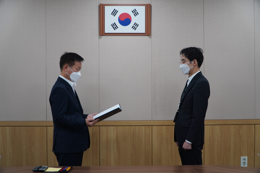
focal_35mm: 56
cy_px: 86
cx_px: 130
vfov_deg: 24.4
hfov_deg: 35.9
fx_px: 401
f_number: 4
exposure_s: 1/60
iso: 320
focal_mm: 37
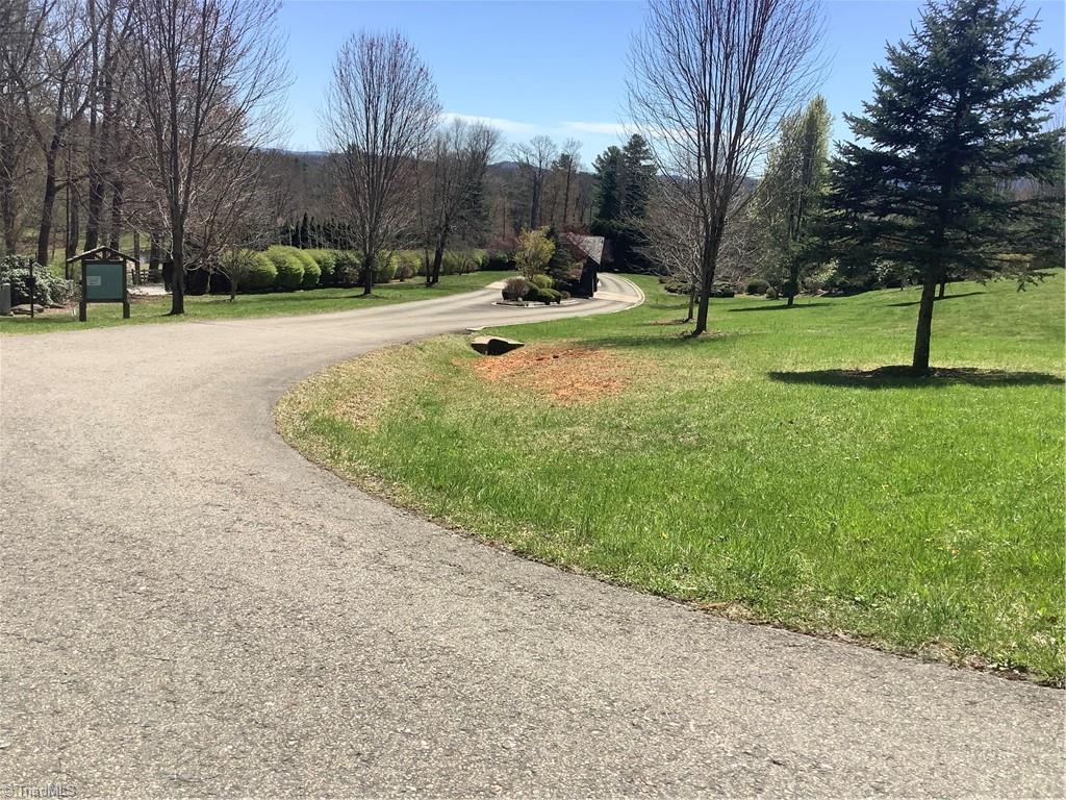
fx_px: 955
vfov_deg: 45.4
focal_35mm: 31
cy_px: 400
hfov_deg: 58.4
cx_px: 533
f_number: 2.4
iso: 25
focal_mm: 3.3
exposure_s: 1/1131
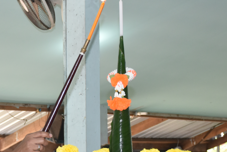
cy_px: 171
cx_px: 63
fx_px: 965
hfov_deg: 13.4
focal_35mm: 153
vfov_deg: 8.9
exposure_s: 1/125
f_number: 5.6
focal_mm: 40
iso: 800
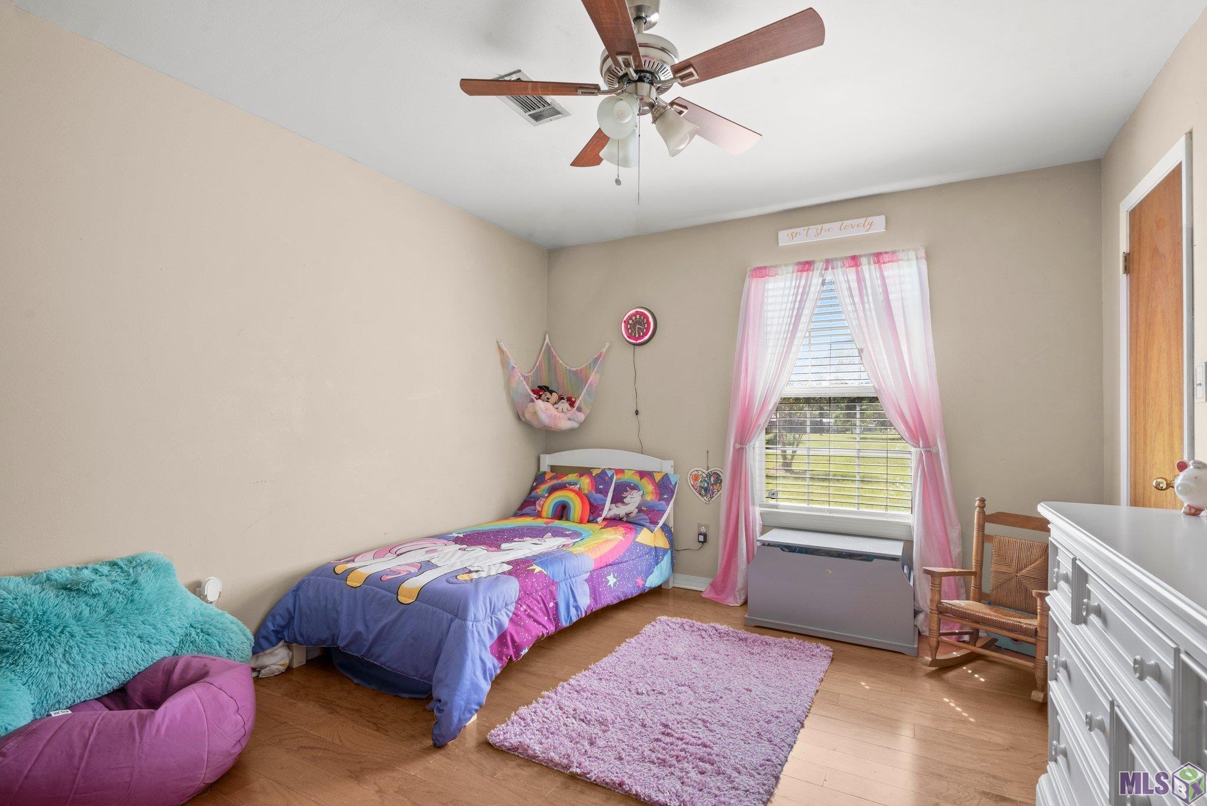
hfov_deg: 96.7
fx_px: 537
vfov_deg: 73.8
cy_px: 403
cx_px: 604
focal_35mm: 16
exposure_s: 1/3
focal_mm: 16
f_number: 10
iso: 320
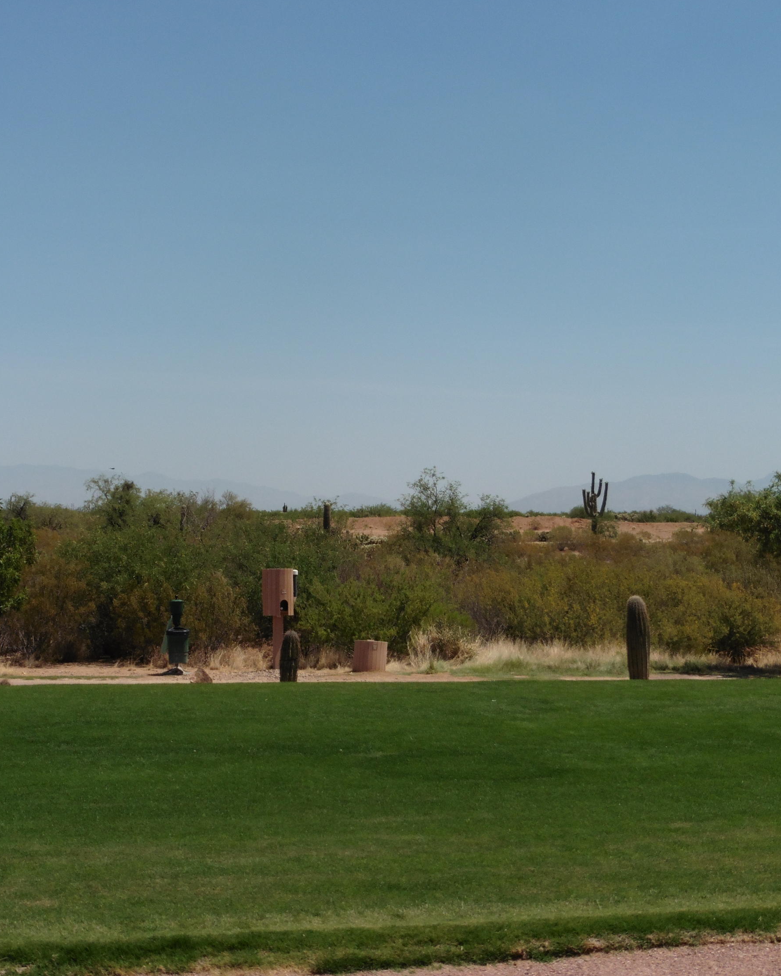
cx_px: 353
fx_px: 1676
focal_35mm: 58
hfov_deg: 26.2
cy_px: 485
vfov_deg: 32.5
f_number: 5
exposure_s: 1/1250
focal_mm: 7.9
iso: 100
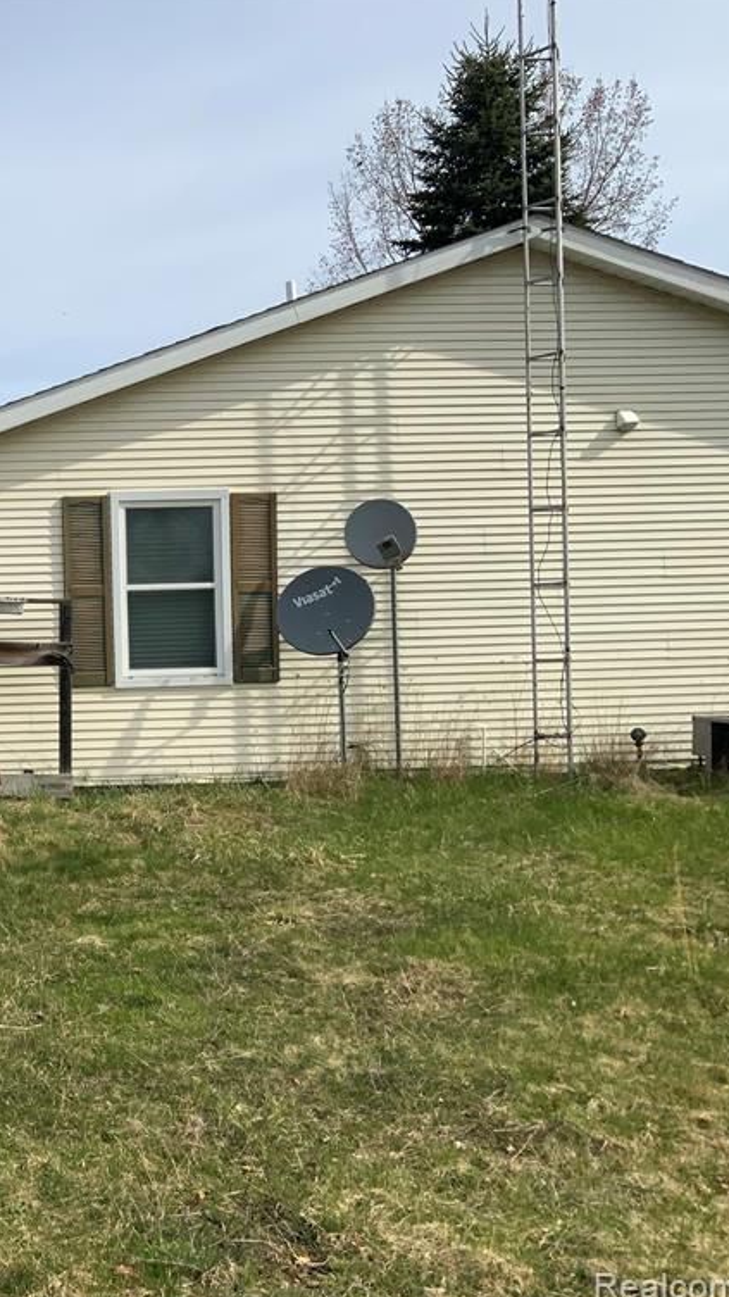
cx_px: -114
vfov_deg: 47.4
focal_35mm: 43
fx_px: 1478
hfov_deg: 25.3
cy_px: 652
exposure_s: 1/2227
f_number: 1.8
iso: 16
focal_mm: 3
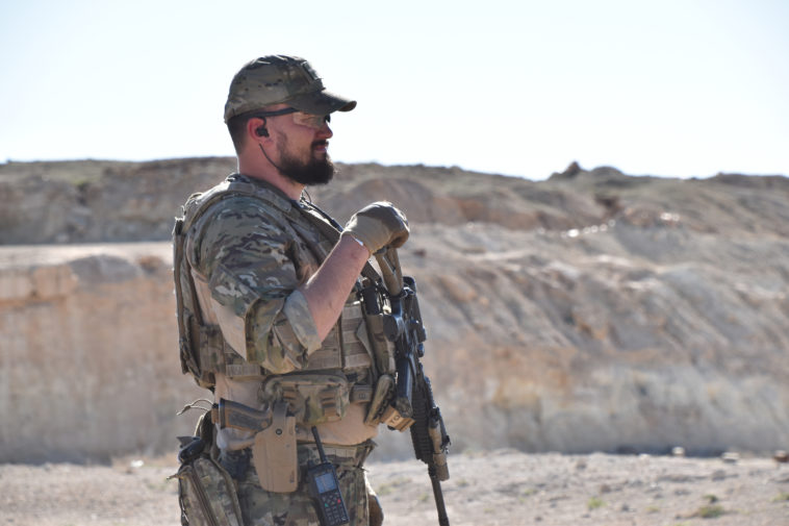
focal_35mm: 183
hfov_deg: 11.2
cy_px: 263
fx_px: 4010
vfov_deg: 7.5
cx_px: 394
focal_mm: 122
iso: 200
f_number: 10
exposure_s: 1/400
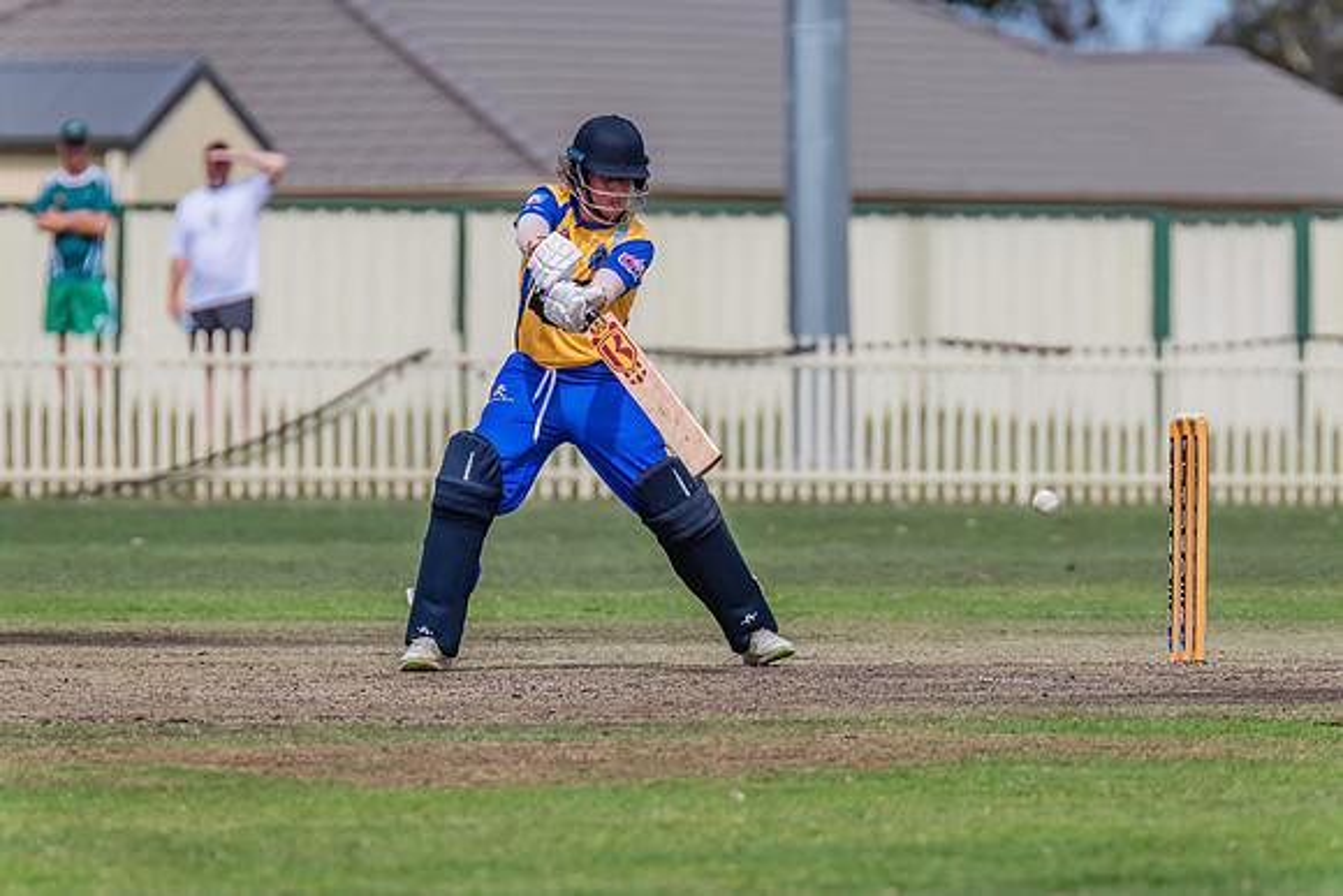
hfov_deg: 3.4
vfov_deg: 2.3
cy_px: 448
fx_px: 22618
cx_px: 672
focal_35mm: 606
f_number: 8
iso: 800
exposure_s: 1/2500
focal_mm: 600
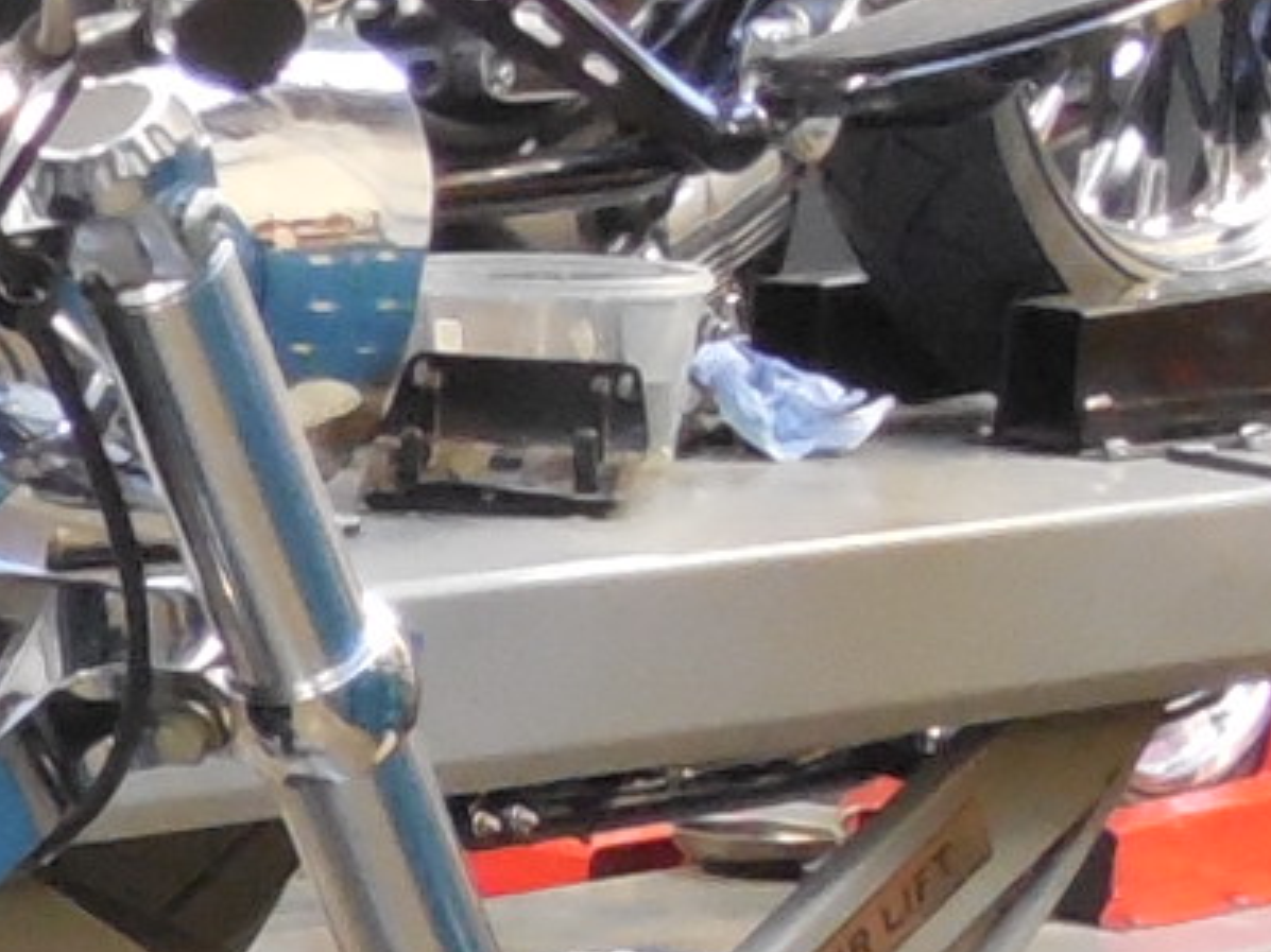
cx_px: -2223
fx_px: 8993
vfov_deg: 5.9
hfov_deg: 7.3
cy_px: 2105
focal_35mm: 245
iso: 640
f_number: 3.9
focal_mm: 7.8
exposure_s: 1/8
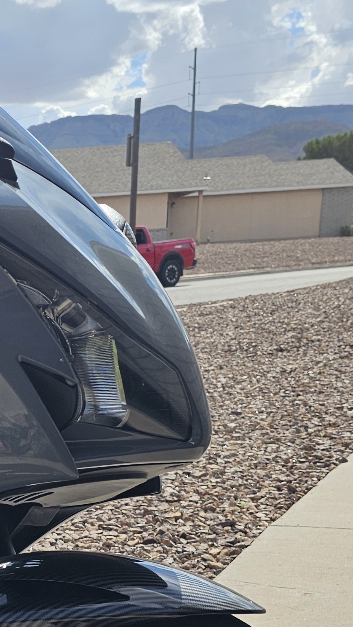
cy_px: 563
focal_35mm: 65
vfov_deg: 30.9
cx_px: -329
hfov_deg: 15.3
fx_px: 1082
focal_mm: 6.3
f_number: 1.7
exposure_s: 1/852
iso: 10
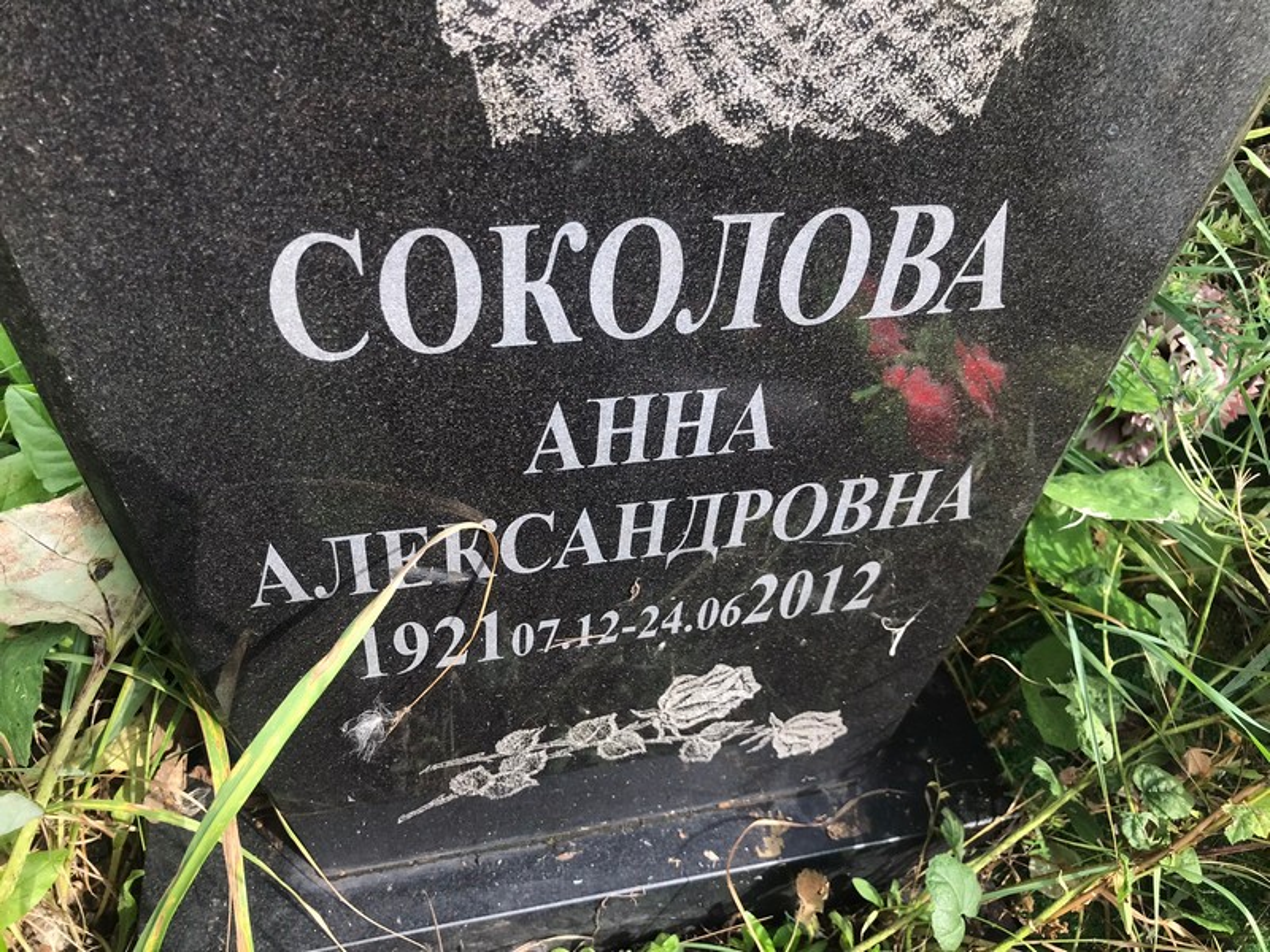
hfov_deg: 63.4
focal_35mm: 28
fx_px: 1027
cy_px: 476
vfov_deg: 49.7
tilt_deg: -45.8
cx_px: 635
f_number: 1.8
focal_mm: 3.99
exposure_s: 1/374
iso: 20
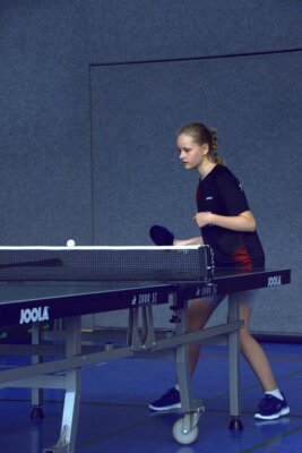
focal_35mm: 105
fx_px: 1320
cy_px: 226
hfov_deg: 13.1
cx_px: 151
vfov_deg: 19.4
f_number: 5.6
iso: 3200
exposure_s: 1/1250
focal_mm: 70
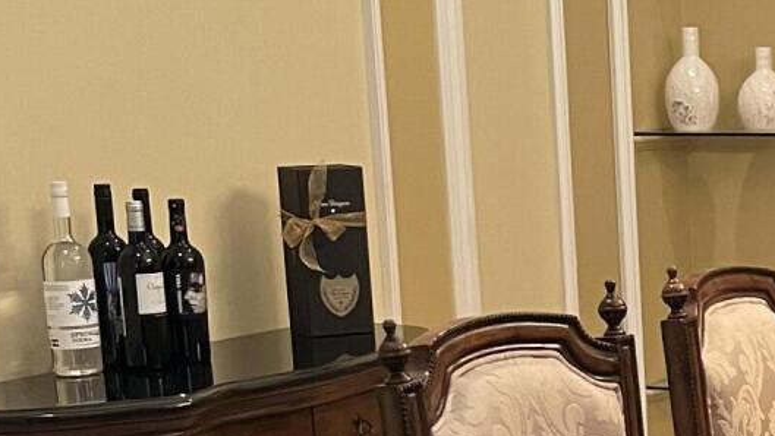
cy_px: 525
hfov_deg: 18.8
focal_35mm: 107
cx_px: 941
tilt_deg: -13.3
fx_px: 2200
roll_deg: +1.8
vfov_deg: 11.1
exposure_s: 1/60
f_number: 1.6
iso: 250
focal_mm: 5.1
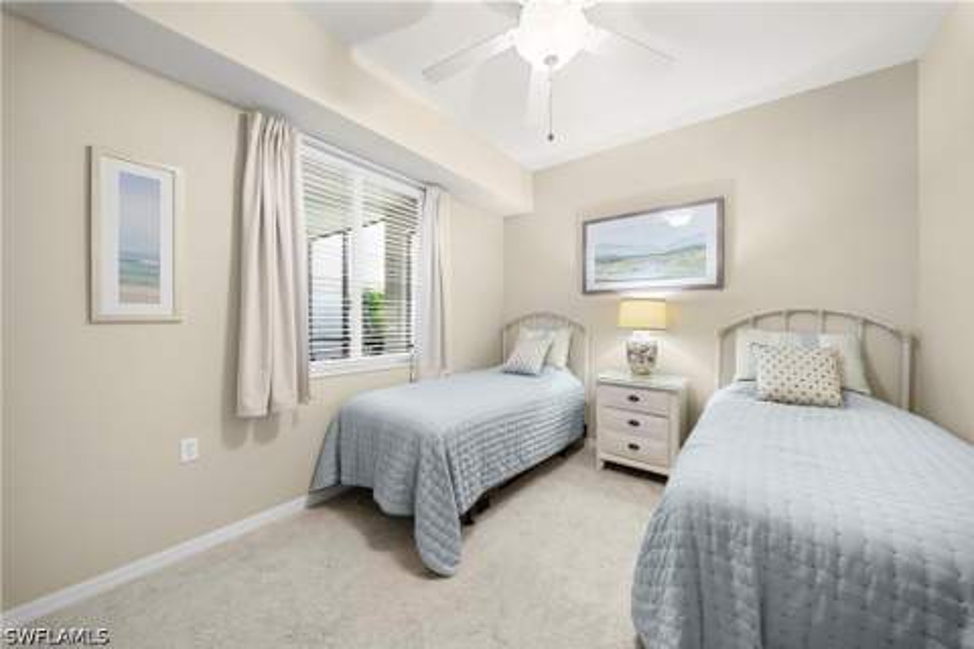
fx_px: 325
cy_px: 324
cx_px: 487
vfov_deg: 90.0
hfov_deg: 112.6
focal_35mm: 12
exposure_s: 1/2.5
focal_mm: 12
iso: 2000
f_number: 11
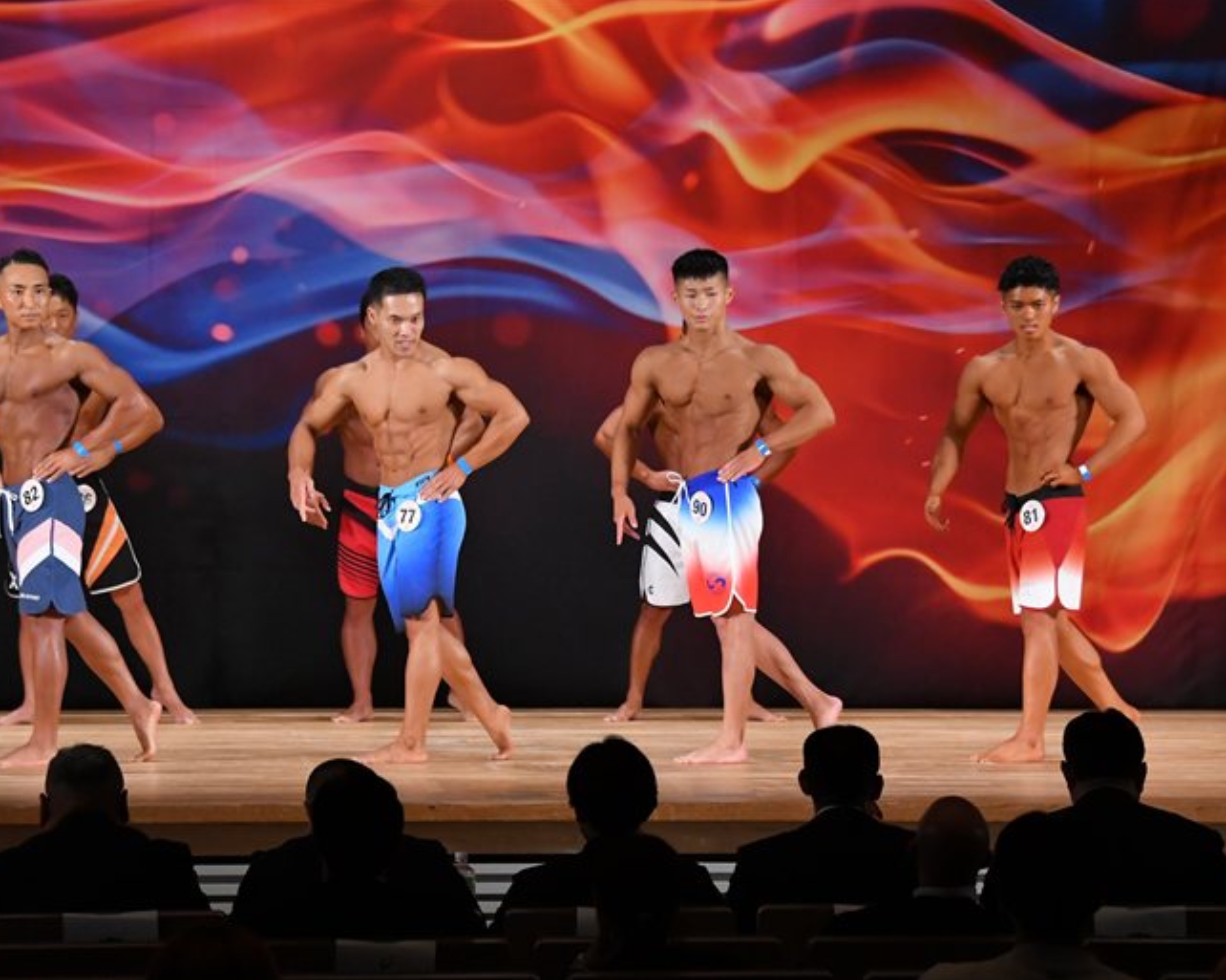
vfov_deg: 9.1
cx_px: 564
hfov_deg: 11.4
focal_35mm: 170
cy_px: 489
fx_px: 6166
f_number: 5.6
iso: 3200
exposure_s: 1/400
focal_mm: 100
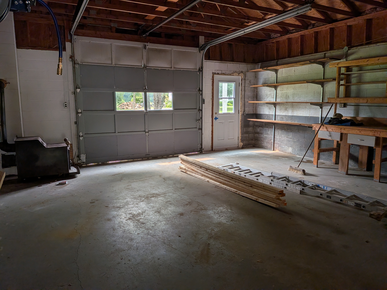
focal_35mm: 24
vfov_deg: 56.8
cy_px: 145
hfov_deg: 71.6
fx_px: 268
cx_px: 194
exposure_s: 1/163
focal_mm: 4.53
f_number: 1.7
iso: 29
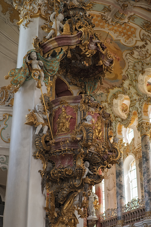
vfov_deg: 36.7
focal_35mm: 54
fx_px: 340
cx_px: 86
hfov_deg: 25.1
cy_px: 139
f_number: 2
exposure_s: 1/125
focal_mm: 35
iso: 100
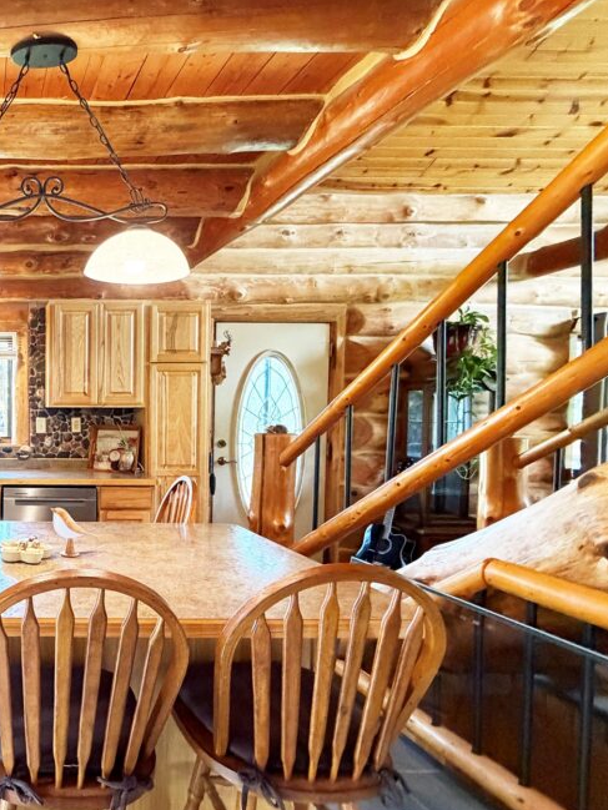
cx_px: -16
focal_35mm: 23
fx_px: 538
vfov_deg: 73.9
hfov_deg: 47.5
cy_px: 417
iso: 640
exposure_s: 1/60
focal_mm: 2.22
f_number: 2.2
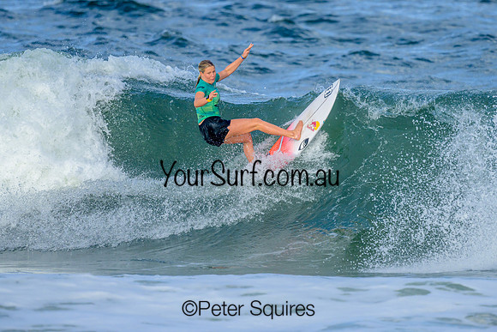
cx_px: 266
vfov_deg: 1.3
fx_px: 15190
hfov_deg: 1.9
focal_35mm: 1100
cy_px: 137
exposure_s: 1/2000
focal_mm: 800
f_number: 6.3
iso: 400
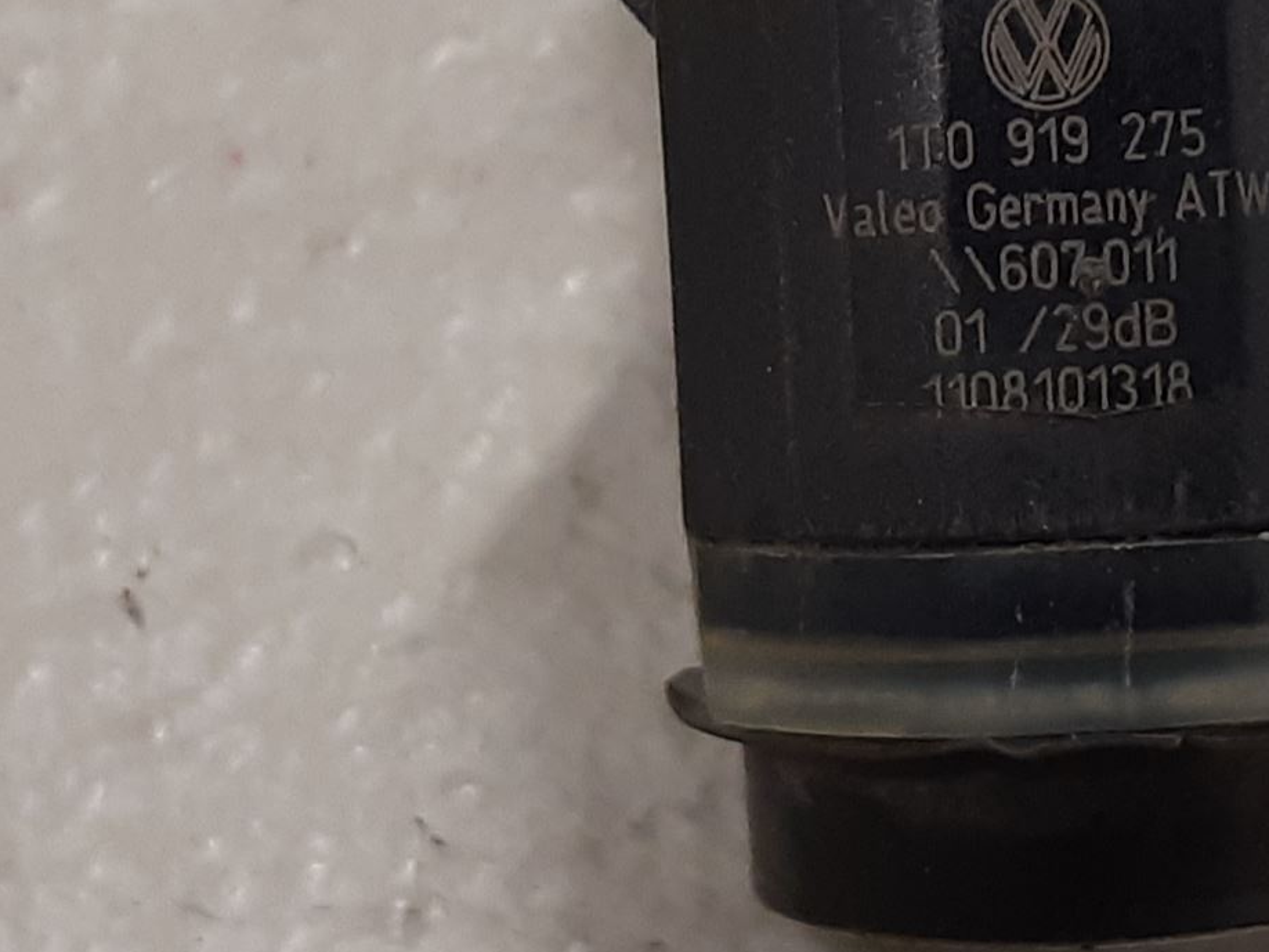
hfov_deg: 32.6
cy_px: 254
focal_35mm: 58
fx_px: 2127
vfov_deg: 25.0
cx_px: 948
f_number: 1.7
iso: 100
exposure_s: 1/50
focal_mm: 3.93
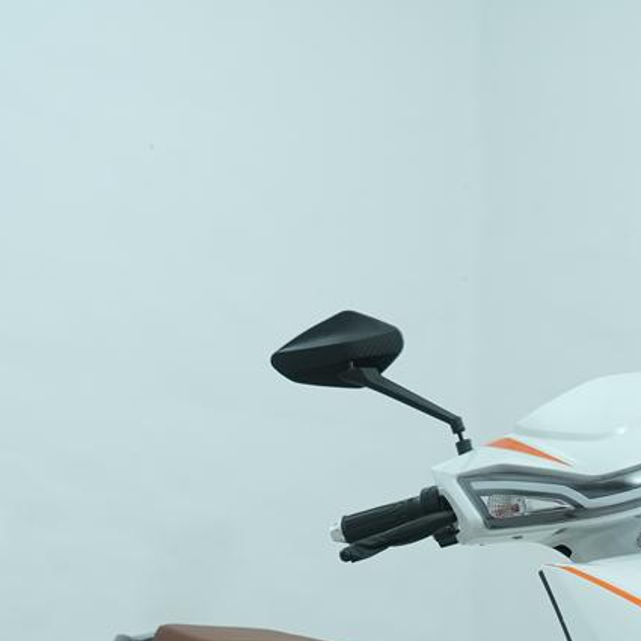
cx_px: 552
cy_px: 729
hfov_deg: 17.9
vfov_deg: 17.4
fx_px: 2011
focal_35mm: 96
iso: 500
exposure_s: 1/100
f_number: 4
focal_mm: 30
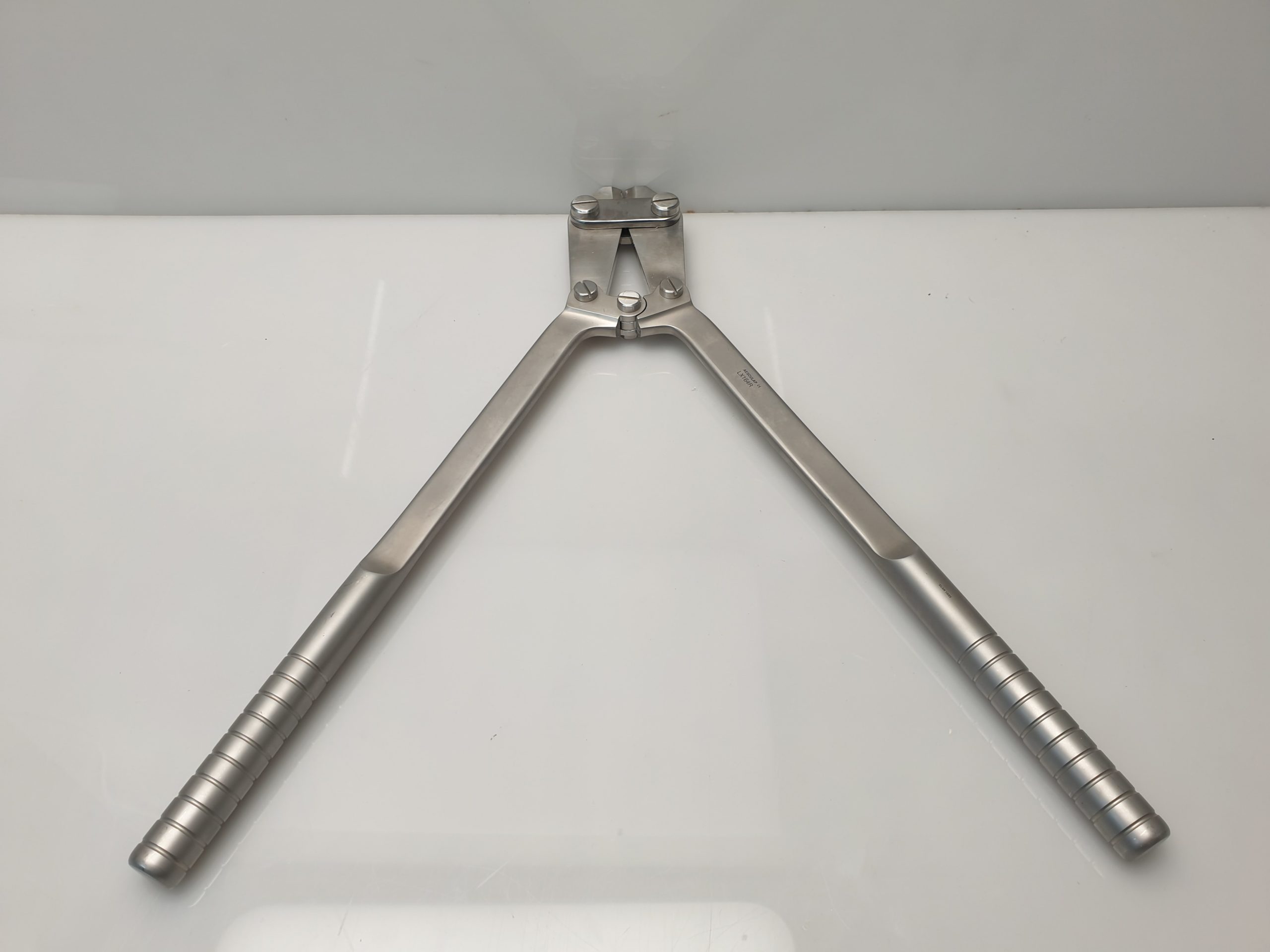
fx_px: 954
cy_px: 476
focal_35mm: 26
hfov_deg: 67.3
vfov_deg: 53.1
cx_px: 635
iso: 50
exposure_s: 1/50
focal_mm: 4.3
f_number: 2.4
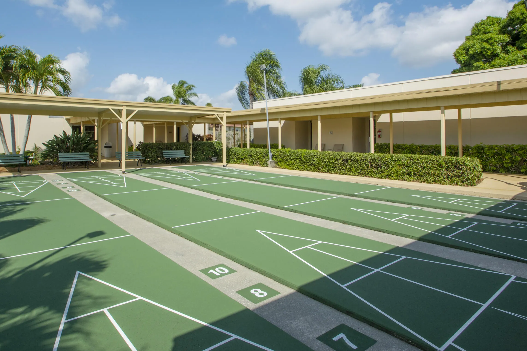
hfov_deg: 79.2
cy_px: 125
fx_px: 317
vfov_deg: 57.1
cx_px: 235
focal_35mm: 22
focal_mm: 11
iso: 125
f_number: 8
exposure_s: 1/500
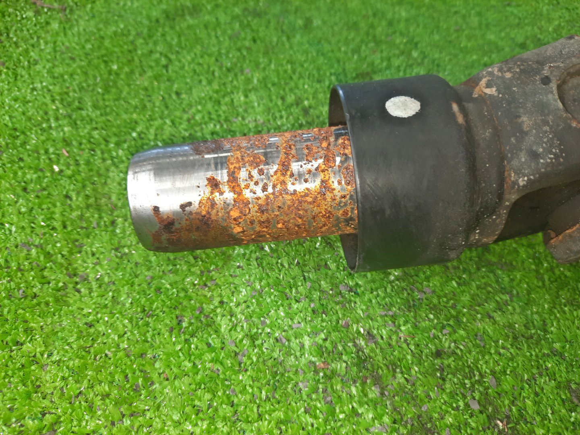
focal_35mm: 25
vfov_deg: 54.9
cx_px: 290
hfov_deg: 69.4
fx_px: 419
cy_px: 218
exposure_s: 1/50
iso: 98
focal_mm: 4.6
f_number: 2
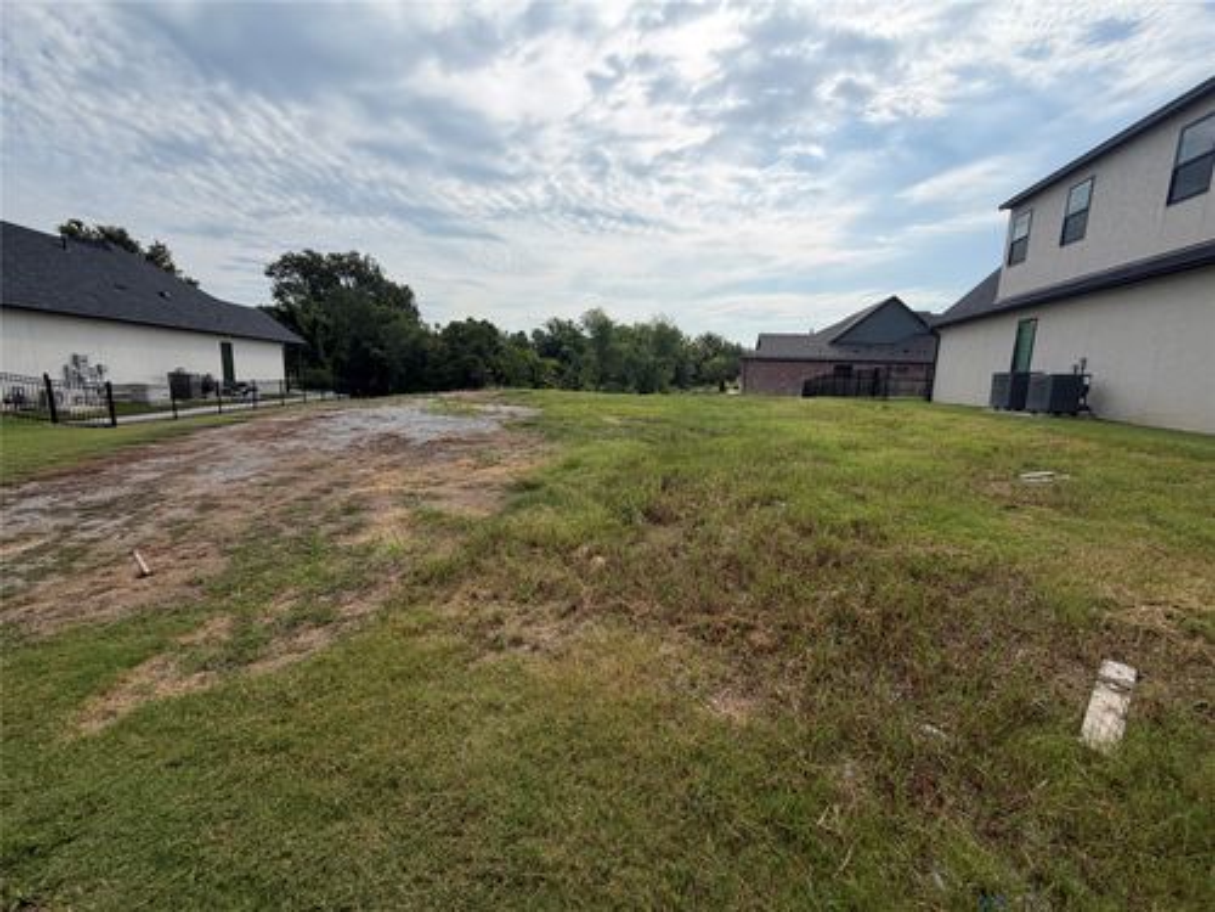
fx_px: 491
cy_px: 456
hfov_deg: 102.1
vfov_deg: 85.7
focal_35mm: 14
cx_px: 608
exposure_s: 1/1534
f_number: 2.2
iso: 20
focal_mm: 2.22
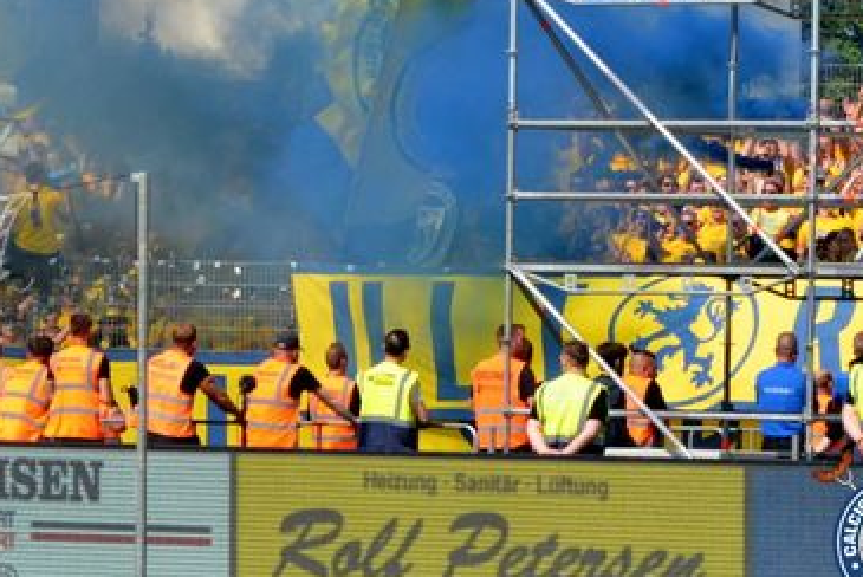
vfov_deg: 5.9
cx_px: 359
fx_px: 5614
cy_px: 206
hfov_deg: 8.8
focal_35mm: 234
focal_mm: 100
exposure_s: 1/2000
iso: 800
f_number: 8
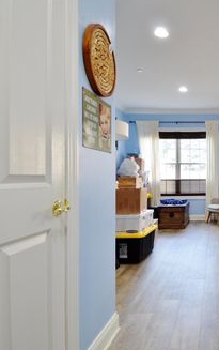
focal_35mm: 28
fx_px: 267
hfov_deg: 39.7
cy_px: 174
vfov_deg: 66.4
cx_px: 216
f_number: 4
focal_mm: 12
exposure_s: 1/60
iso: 450
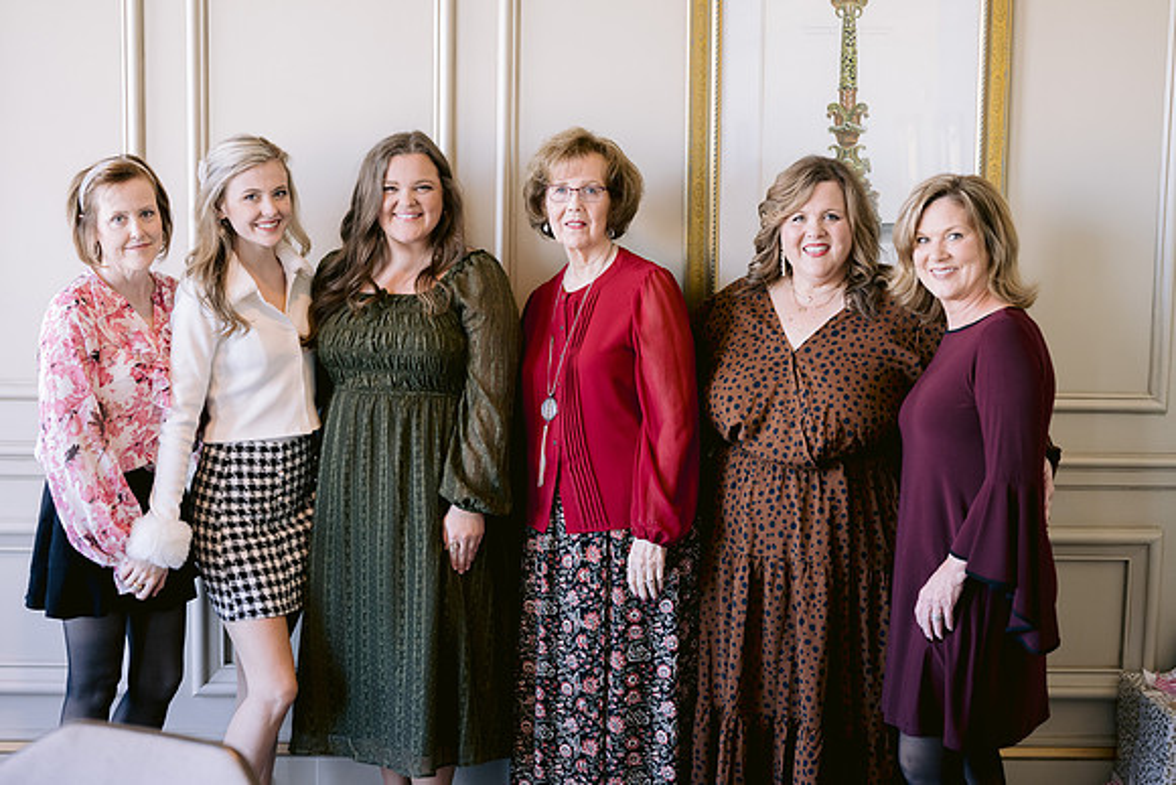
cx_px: 588
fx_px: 1634
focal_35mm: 50
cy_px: 392
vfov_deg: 27.0
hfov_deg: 39.6
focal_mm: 50
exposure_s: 1/160
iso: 800
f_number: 2.8
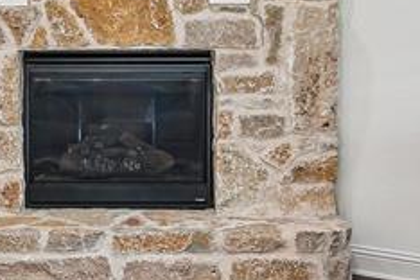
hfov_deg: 22.0
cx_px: 122
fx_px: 1073
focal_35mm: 92
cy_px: 9
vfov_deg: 14.7
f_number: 9
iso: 100
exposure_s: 1/3.33
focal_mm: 14
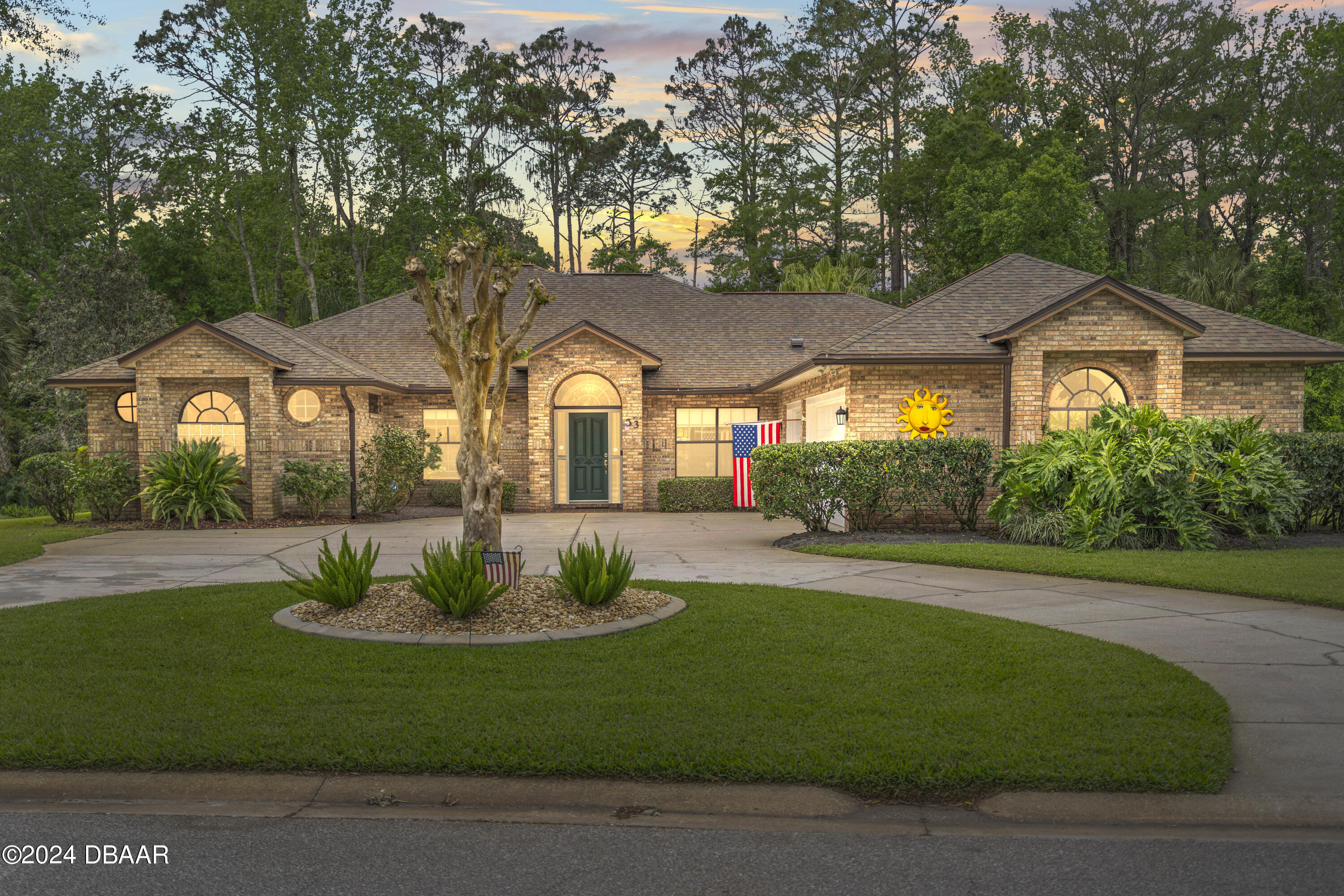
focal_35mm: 37
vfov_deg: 35.9
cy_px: 448
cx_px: 672
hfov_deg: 51.9
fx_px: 1381
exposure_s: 1/320
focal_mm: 37
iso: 100
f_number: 2.8
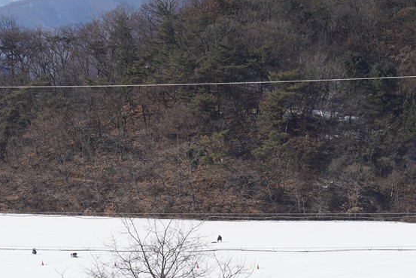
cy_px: 209
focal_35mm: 159
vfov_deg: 8.6
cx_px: 446
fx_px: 1838
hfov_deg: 12.7
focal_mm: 44
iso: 100
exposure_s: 1/100
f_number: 14
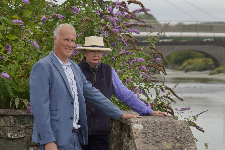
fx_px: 1075
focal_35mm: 172
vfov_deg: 8.0
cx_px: 112
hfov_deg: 11.9
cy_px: 75
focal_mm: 115
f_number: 6.3
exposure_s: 1/250
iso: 100
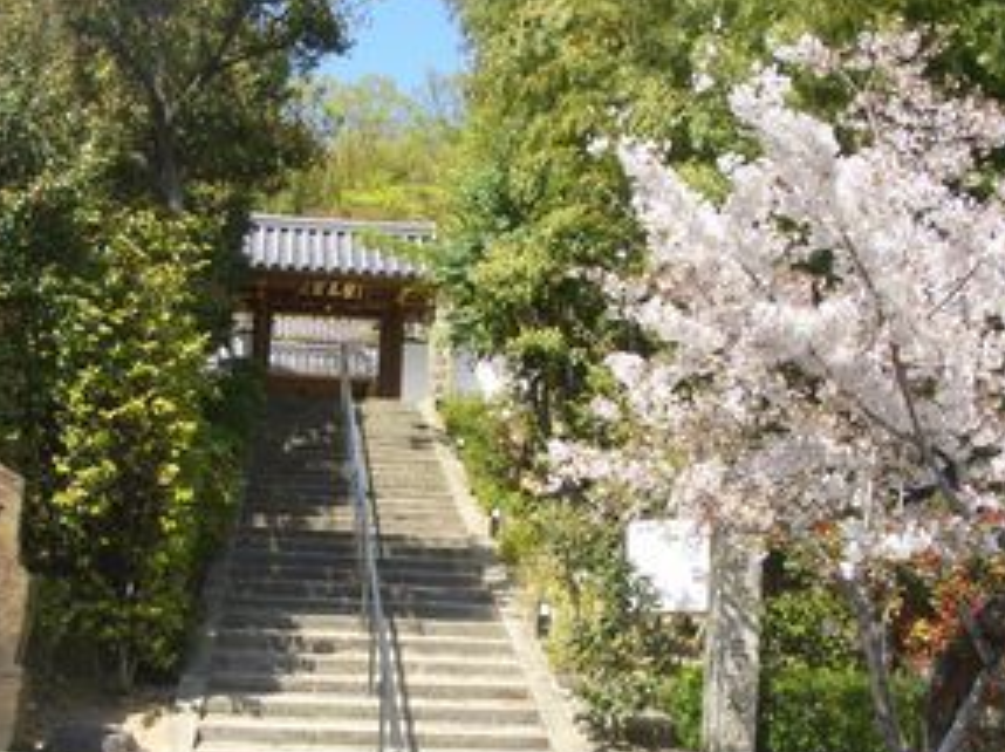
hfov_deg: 38.8
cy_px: 488
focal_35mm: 49
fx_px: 1421
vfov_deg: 29.5
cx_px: 408
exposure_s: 1/200
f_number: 4.3
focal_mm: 5.8
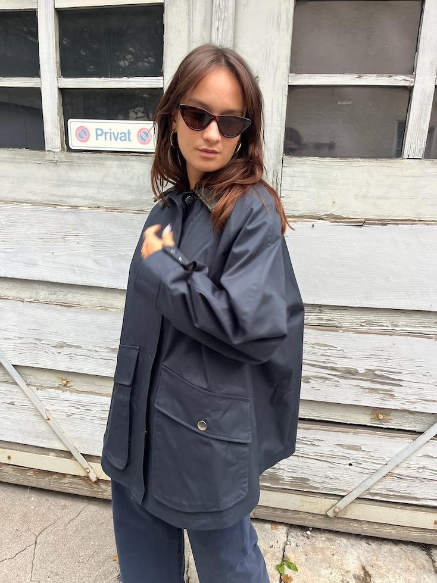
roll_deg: -3.8
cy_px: 292
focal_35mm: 26
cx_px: 218
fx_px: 438
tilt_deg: -17.4
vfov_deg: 67.3
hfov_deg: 53.1
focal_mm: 5.1
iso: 125
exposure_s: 1/95
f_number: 1.6
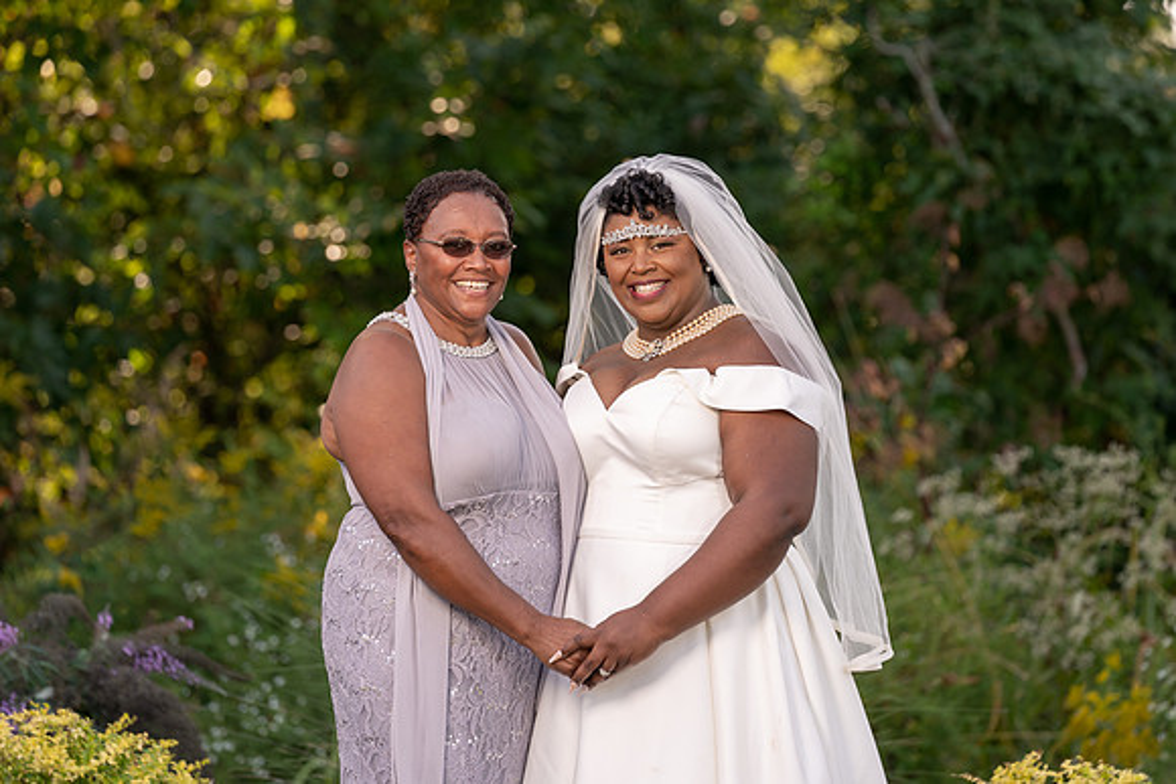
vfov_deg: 6.7
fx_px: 6714
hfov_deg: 10.0
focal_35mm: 205
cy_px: 377
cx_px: 578
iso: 100
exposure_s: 1/250
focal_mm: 198
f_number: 4
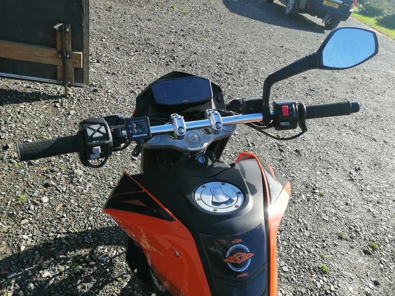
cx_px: 198
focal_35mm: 26
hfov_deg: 67.3
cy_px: 148
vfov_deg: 53.1
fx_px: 297
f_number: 1.8
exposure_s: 1/652
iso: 50
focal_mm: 3.62
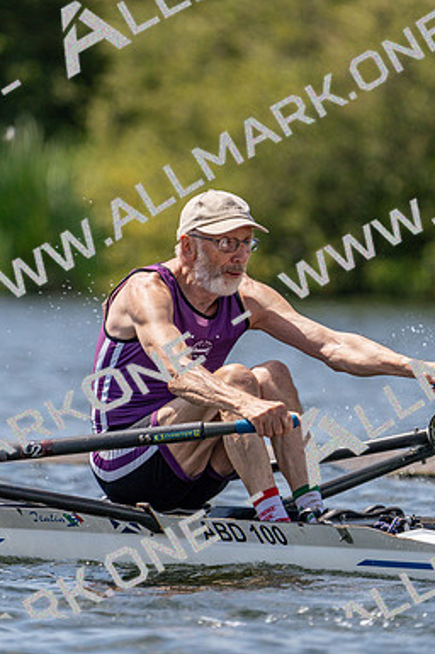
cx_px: 155
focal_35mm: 682
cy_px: 327
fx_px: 12383
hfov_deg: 2.0
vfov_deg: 3.0
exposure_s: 1/2000
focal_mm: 452
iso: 320
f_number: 6.3
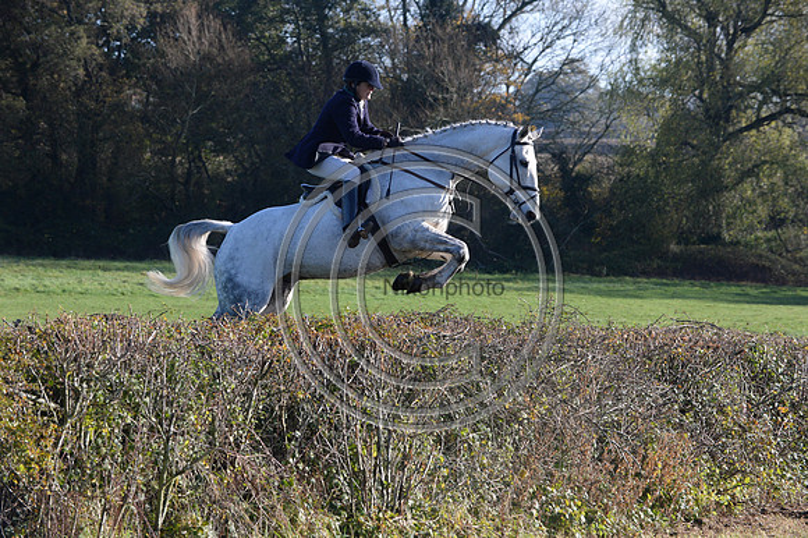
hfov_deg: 17.1
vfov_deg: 11.4
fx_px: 2692
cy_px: 269
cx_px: 404
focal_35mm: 120
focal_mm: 120
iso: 1000
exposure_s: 1/1250
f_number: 5.6
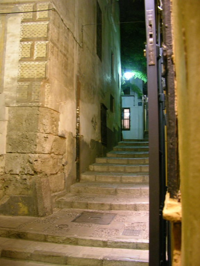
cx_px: 100
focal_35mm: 35
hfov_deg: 40.7
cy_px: 133
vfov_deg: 52.6
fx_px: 270
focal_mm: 8.9
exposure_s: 1/1.2
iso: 200
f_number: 2.8
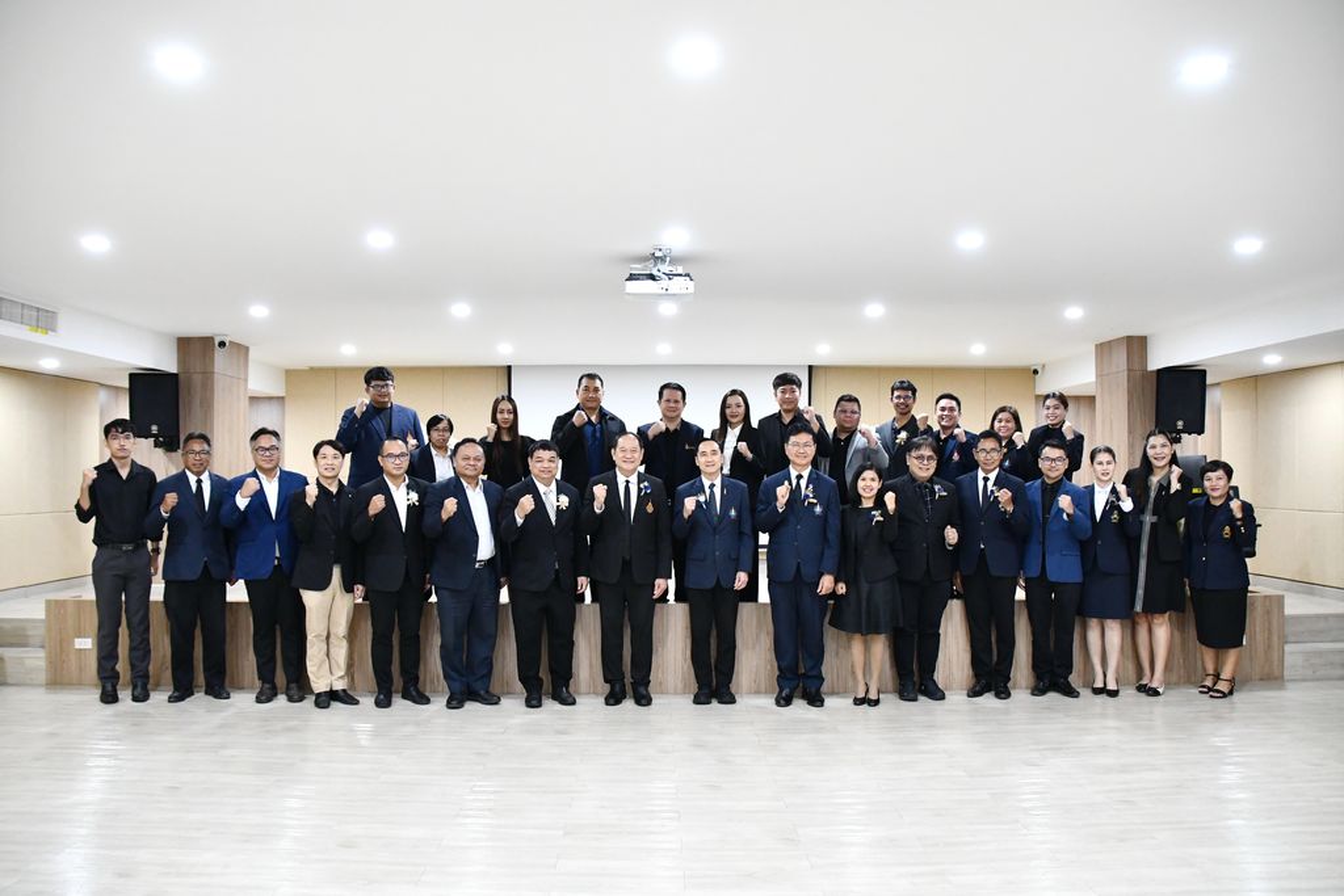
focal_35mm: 27
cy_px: 448
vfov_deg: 47.9
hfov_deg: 67.4
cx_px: 672
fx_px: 1008
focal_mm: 18
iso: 3200
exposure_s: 1/125
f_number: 3.5
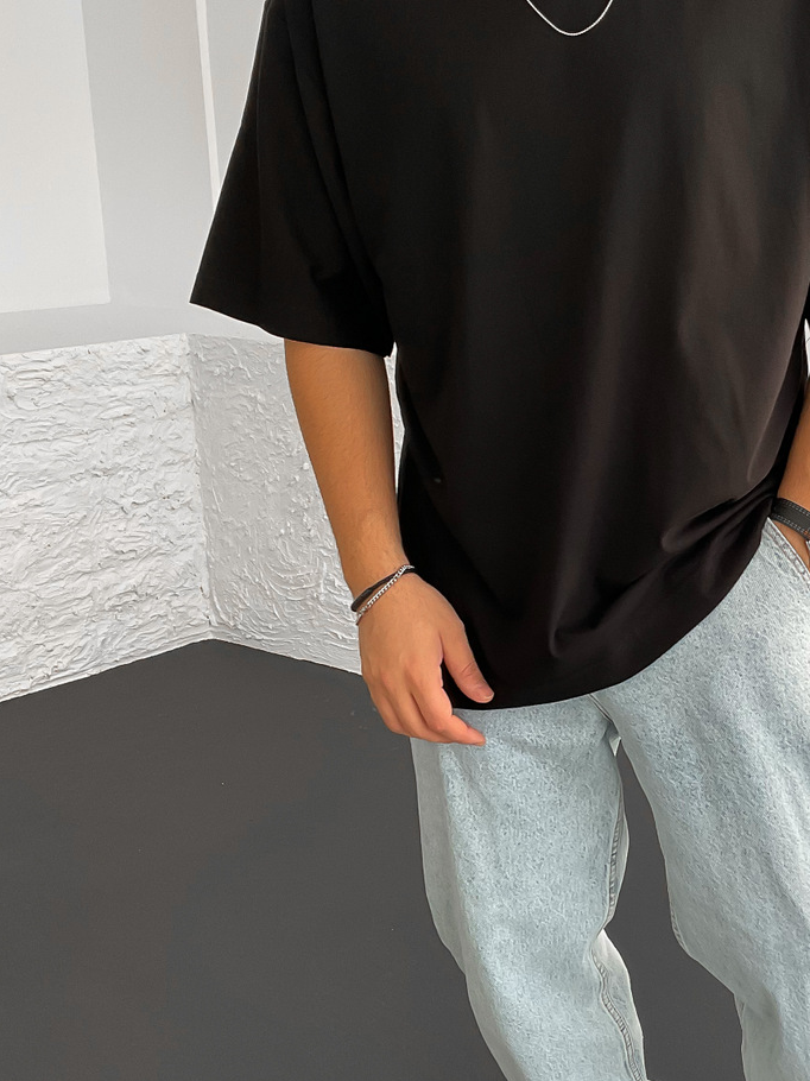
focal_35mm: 51
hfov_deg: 27.7
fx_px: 1592
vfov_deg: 37.4
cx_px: 696
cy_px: 627
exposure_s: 1/120
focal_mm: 3
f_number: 1.8
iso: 50
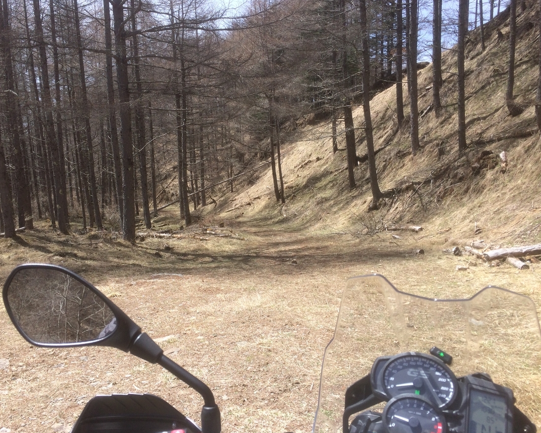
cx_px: 246
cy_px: 215
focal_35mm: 31
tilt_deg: -10.1
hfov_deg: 57.1
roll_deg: +2.7
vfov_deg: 47.1
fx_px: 496
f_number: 2.2
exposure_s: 1/1109
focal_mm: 4.15
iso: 32
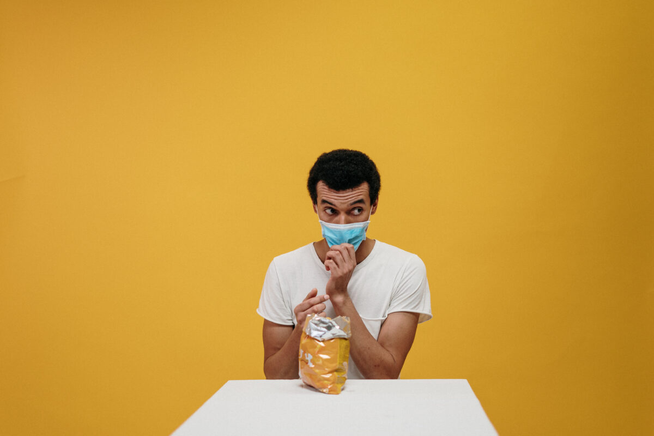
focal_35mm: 52
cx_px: 327
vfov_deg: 26.2
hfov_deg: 38.5
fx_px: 936
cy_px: 218
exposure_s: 1/125
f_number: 2
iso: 200
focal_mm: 50
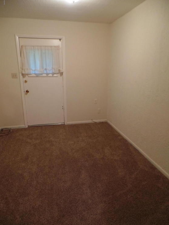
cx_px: 87
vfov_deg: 71.6
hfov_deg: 56.8
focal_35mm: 24
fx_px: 156
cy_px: 114
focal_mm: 4.1
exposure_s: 1/15
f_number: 2.8
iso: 400
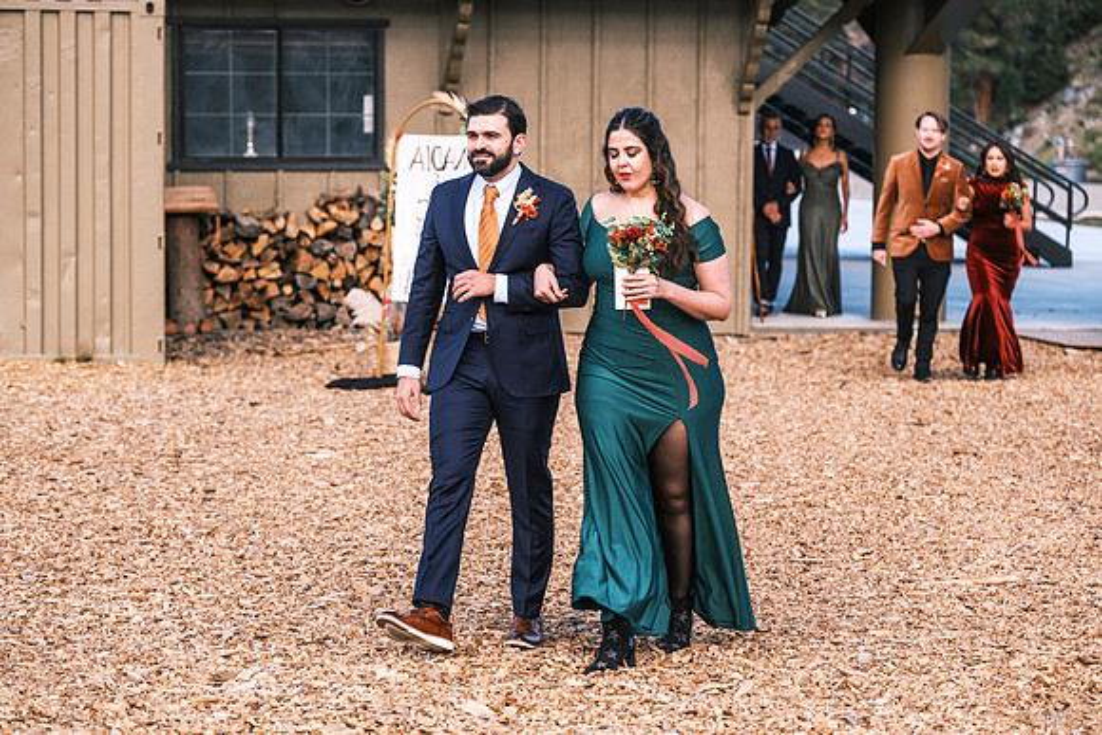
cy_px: 368
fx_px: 3552
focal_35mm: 116
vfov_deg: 11.8
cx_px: 551
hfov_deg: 17.6
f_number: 2.8
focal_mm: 77.3
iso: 400
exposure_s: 1/950
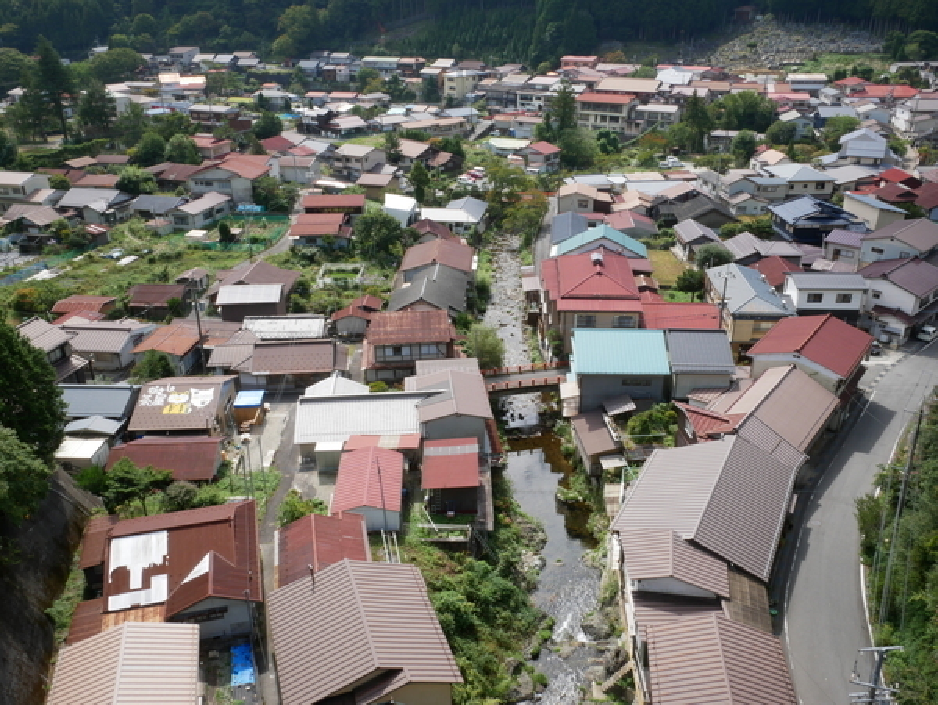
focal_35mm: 30
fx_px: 814
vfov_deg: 46.9
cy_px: 352
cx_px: 469
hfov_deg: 59.9
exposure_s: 1/30
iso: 200
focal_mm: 15
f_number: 22
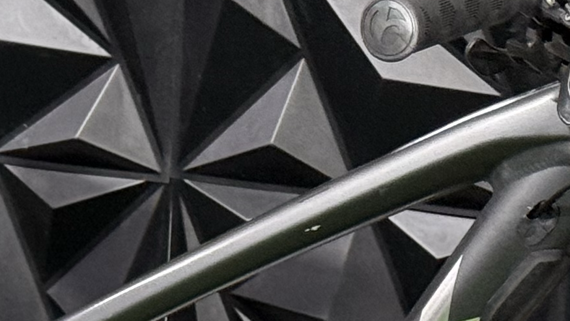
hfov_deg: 8.9
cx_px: 276
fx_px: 3642
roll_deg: -3.4
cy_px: 716
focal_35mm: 241
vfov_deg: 4.9
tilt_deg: -18.9
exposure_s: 1/60
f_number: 1.78
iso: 250
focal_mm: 6.76
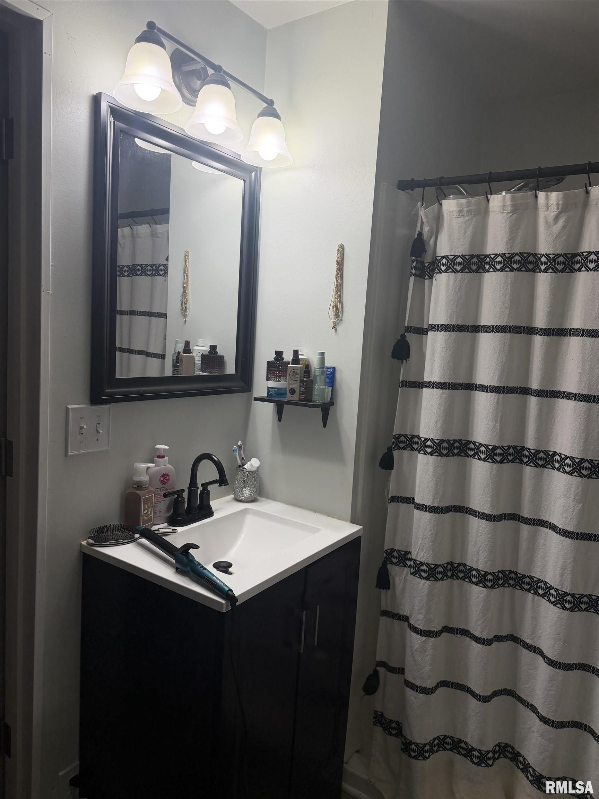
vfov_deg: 71.6
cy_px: 400
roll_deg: -3.8
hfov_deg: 56.8
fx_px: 554
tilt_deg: -6.1
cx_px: 300
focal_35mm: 24
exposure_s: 1/205
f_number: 1.78
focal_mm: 6.76
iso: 160
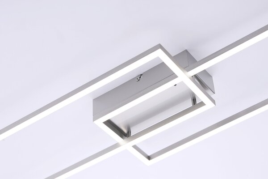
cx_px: 134
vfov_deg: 16.1
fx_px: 633
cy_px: 90
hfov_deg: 23.9
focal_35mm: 85
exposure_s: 1/125
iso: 100
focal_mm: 85
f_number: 8
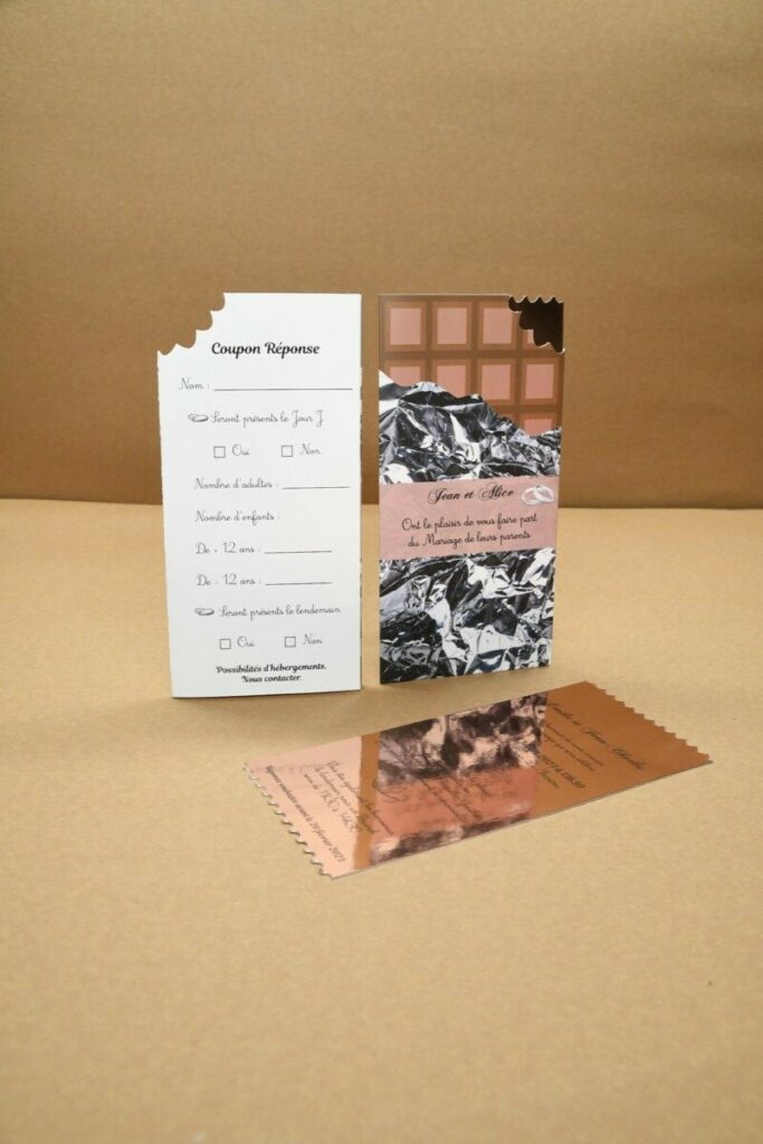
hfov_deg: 43.6
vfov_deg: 61.9
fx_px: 953
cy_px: 572
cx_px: 382
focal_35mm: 30
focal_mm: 20
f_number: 9
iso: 800
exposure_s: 1/125
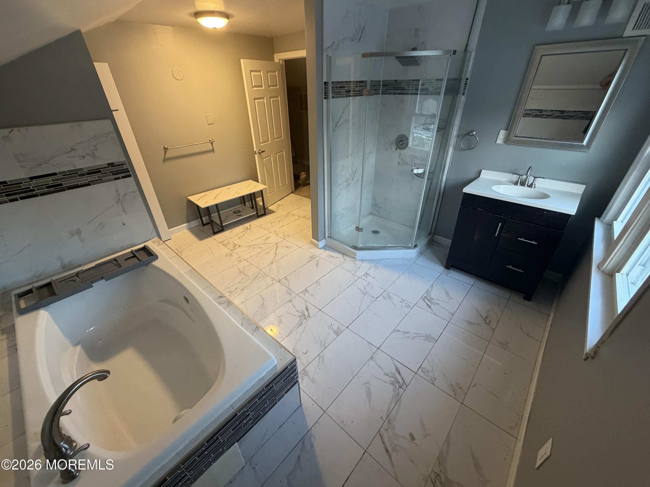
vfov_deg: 85.7
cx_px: 325
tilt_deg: -32.0
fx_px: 263
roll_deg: +1.5
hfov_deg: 102.1
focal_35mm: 14
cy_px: 244
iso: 250
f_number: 2.2
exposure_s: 1/60
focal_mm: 2.22
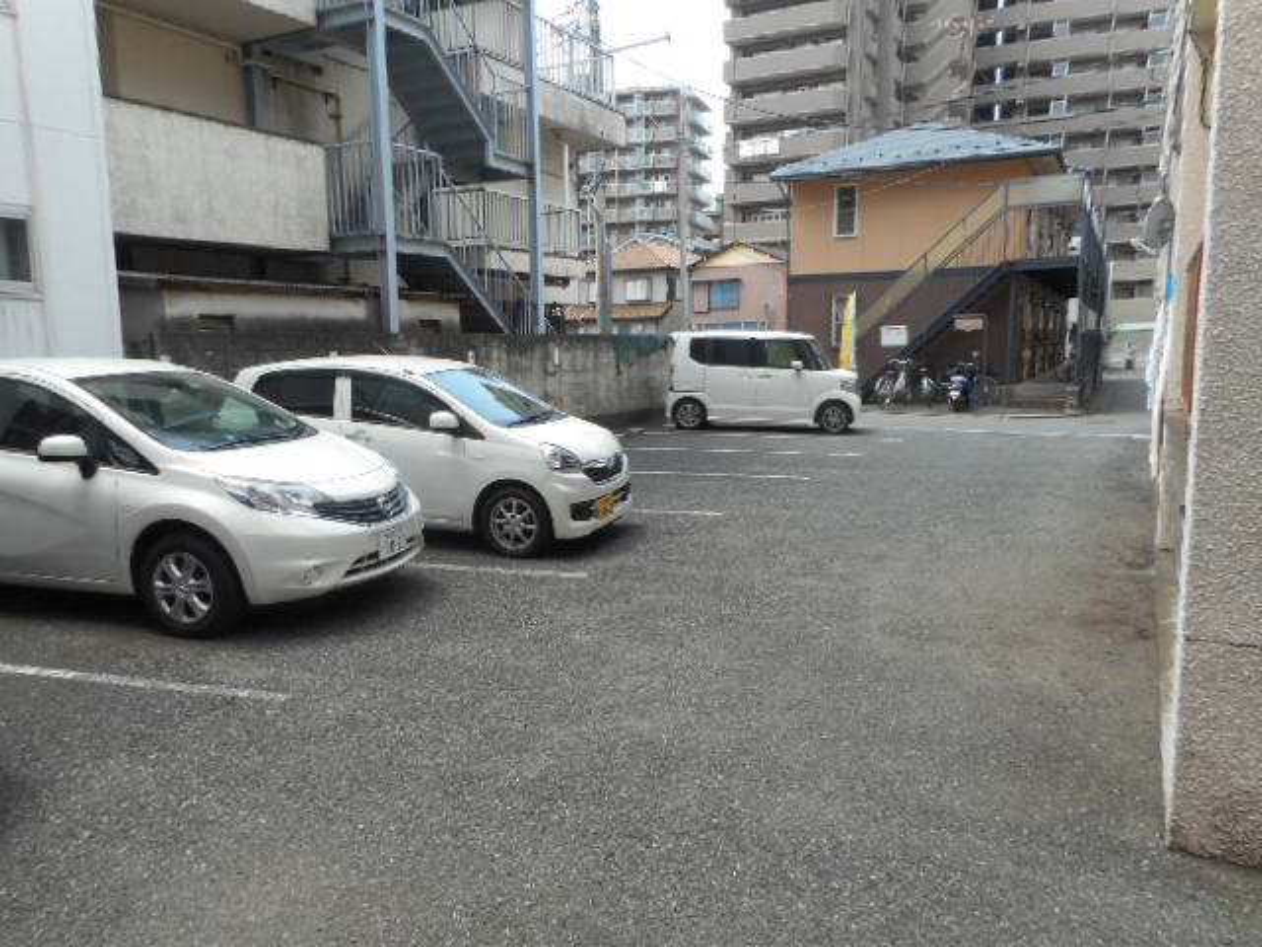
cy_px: 474
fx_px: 911
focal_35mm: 25
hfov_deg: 69.4
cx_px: 631
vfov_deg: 54.9
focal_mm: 4.5
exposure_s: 1/160
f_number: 3.7
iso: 80
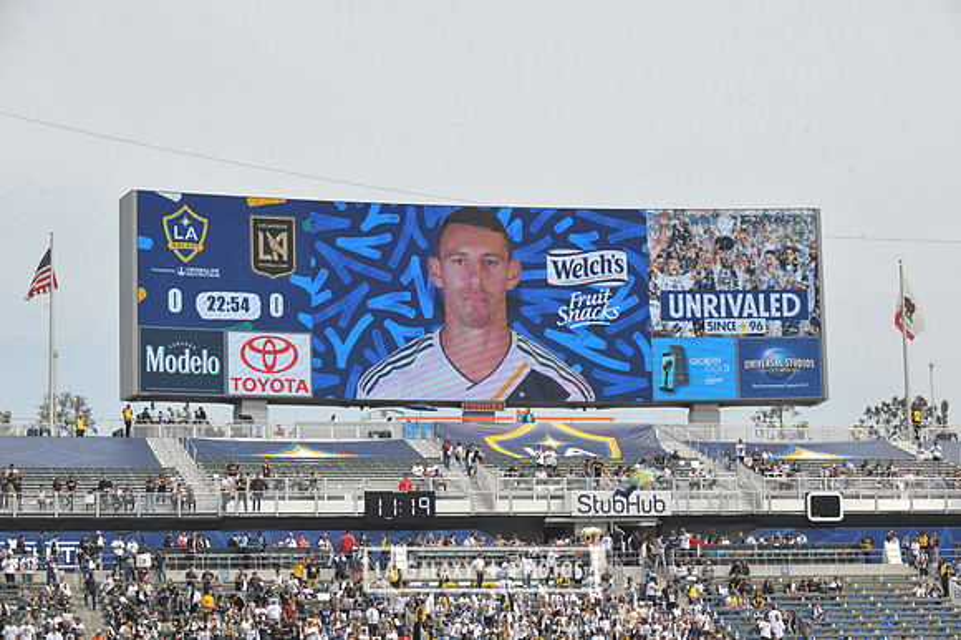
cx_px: 480
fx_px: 2721
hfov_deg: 20.0
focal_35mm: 102
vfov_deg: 13.4
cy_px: 320
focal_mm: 102
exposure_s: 1/400
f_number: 10
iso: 200
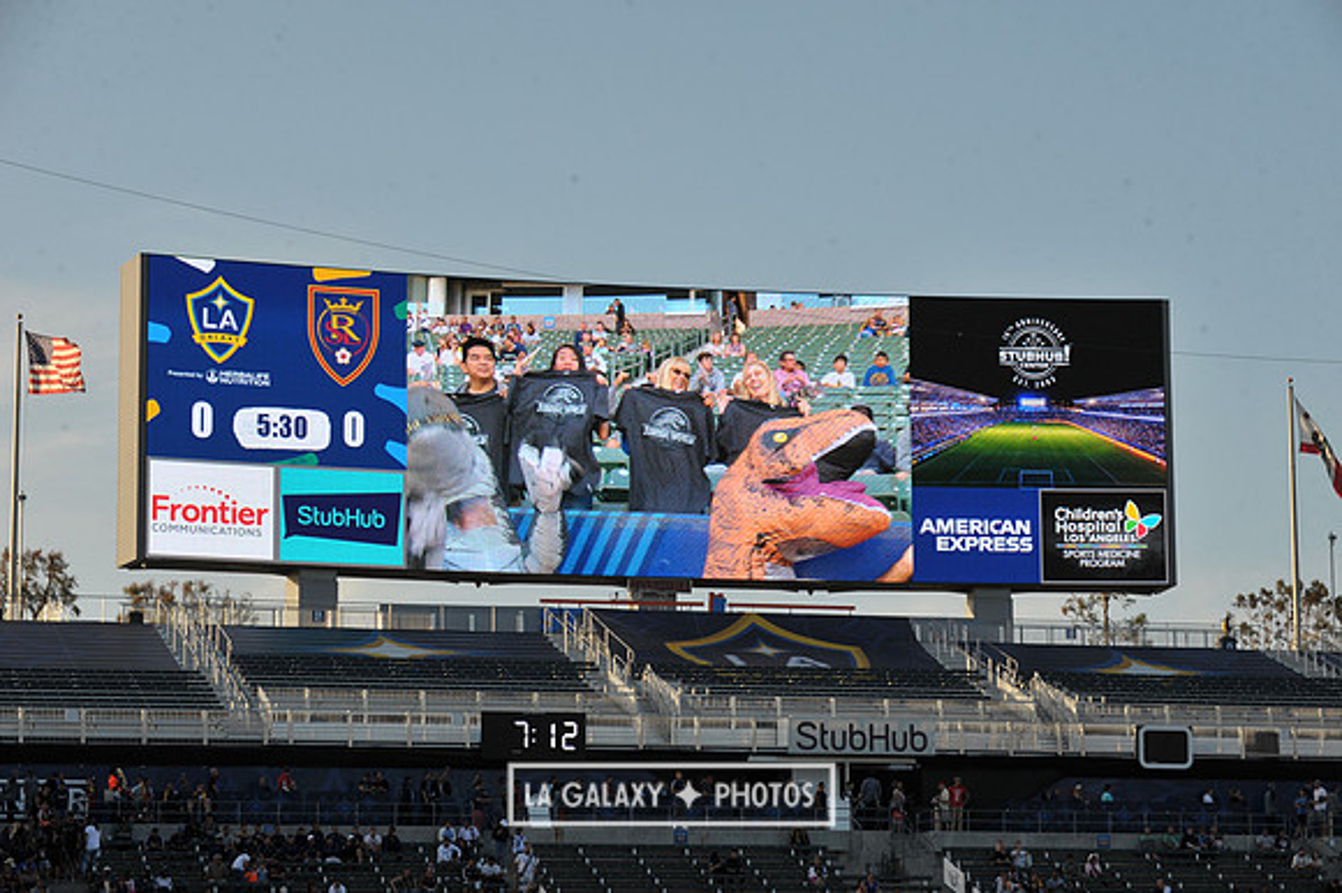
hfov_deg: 18.6
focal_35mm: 110
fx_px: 4098
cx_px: 671
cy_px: 446
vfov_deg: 12.4
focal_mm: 110
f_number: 11
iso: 400
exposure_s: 1/500
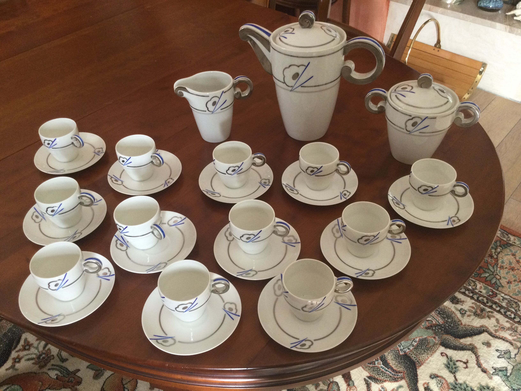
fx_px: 467
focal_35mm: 31
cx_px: 260
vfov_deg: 45.4
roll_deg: +0.4
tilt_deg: -43.3
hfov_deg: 58.4
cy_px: 196
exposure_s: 1/33
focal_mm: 3.3
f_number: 2.4
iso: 160
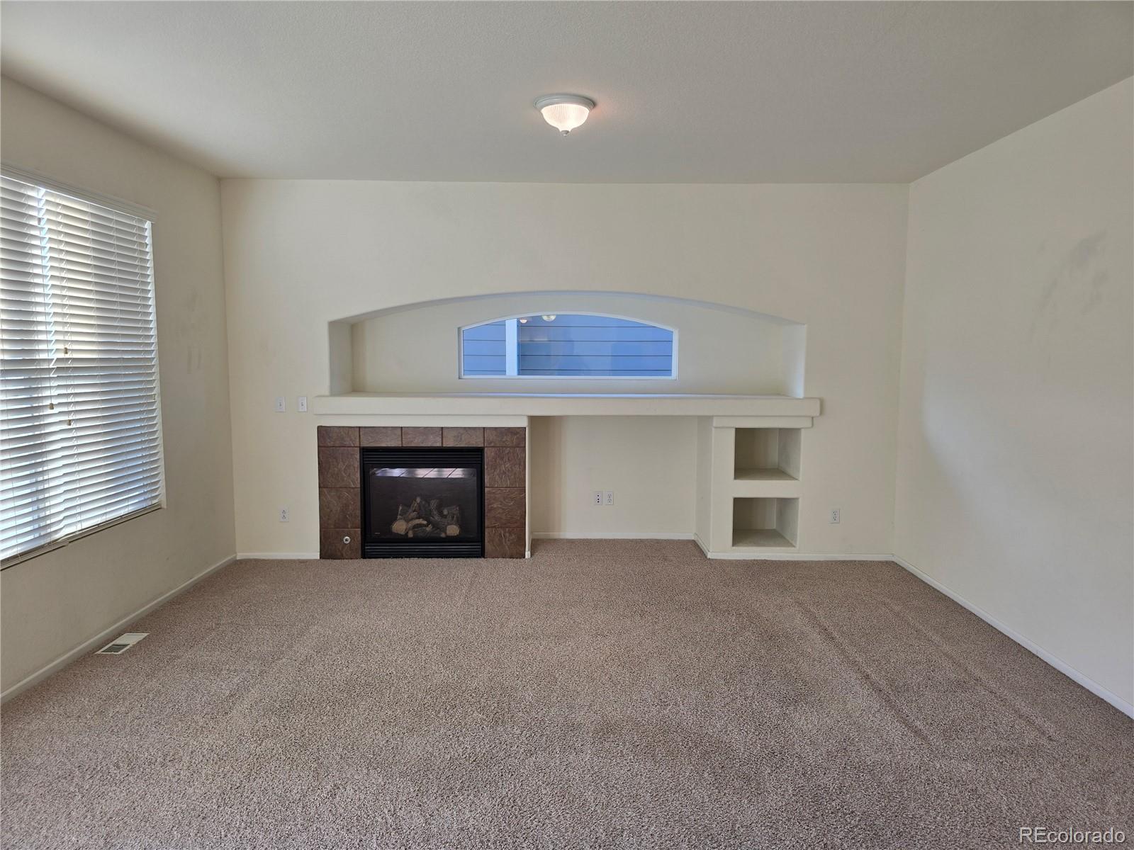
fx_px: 753
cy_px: 425
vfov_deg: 58.9
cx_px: 567
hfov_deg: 73.9
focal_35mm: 23
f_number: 1.7
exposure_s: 1/120
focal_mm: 6.3
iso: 40
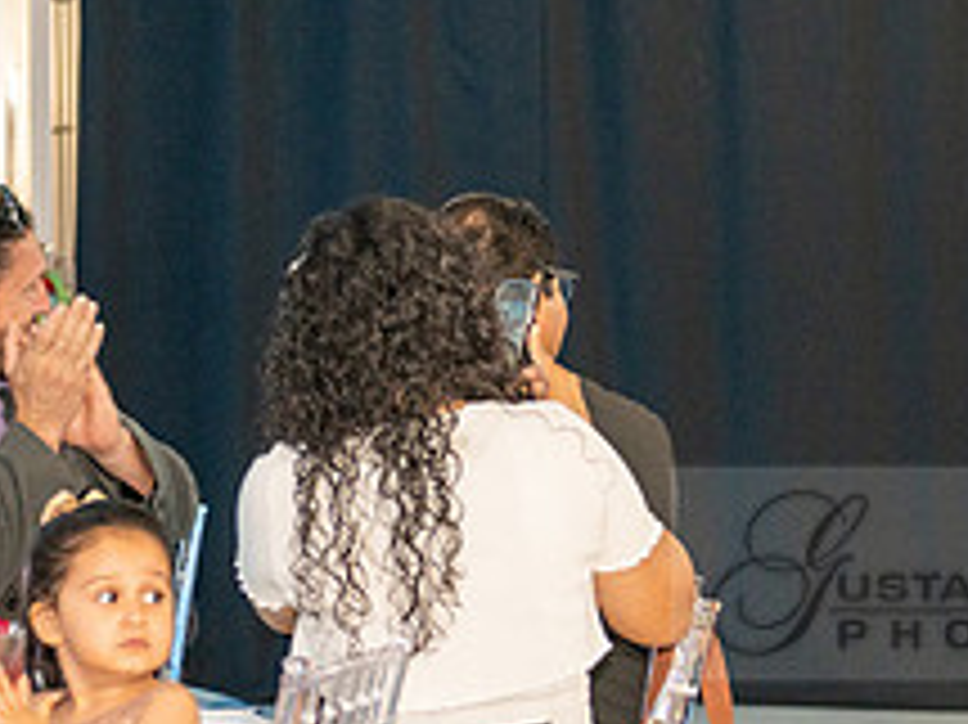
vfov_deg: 9.0
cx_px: 1175
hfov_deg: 11.8
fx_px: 4584
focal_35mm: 164
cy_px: 549
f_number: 3.2
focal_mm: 58
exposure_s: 1/160
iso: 1000
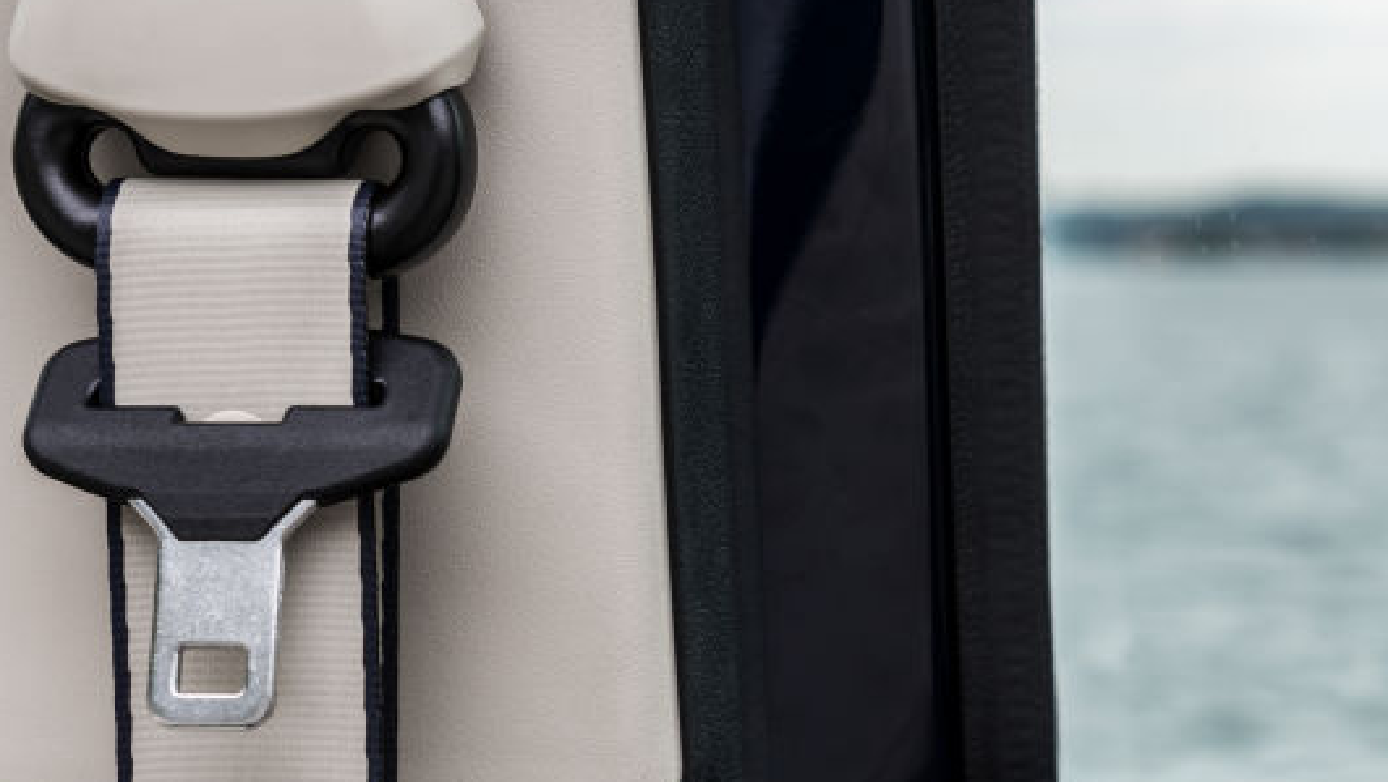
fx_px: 3571
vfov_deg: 12.5
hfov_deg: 21.9
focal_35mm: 97
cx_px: 889
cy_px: 585
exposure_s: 1/200
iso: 100
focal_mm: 48
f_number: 5
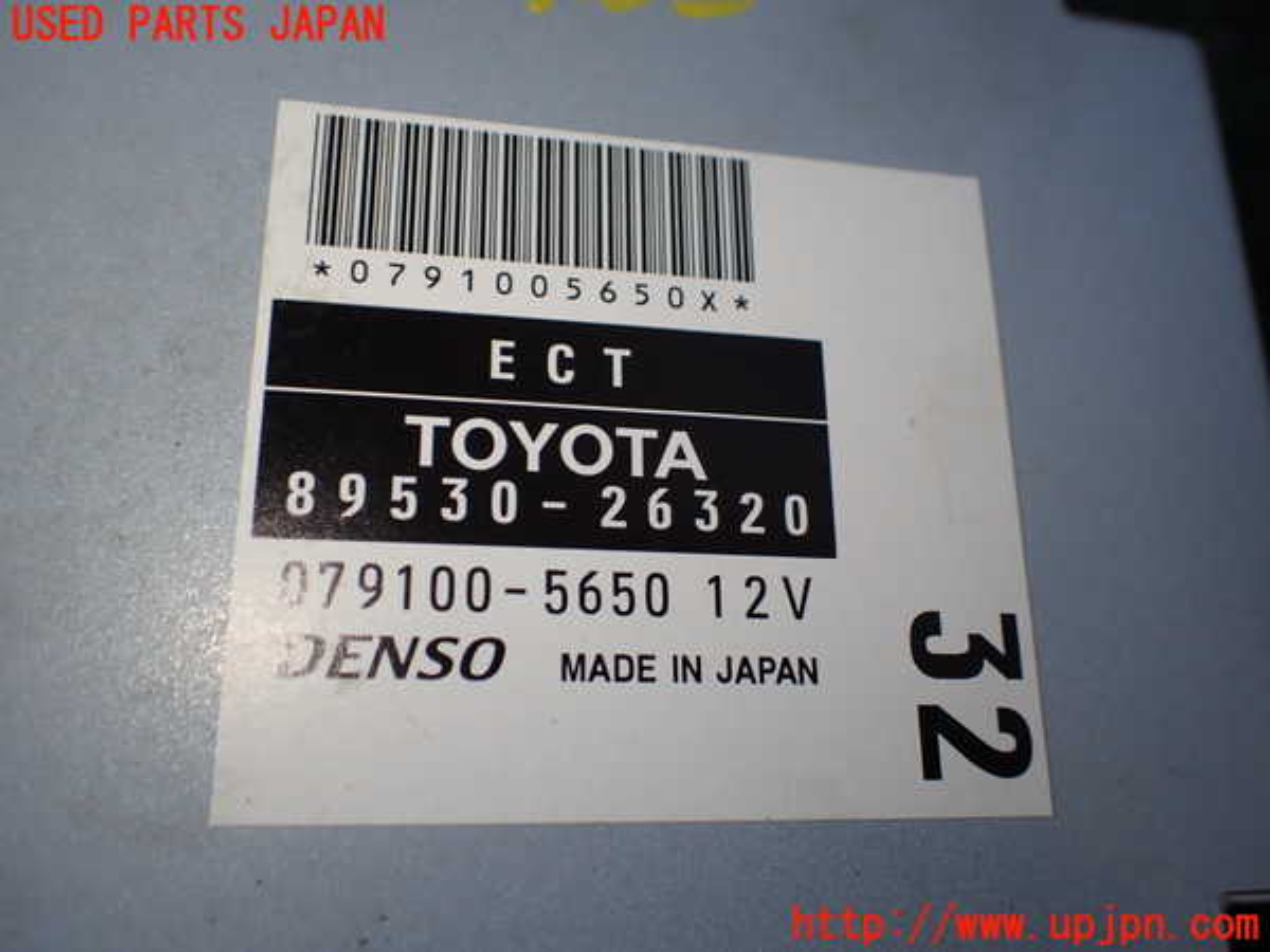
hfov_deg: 60.0
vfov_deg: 46.8
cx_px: 635
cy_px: 476
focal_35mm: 30
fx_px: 1101
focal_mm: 5.4
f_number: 2.3
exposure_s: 1/160
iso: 100
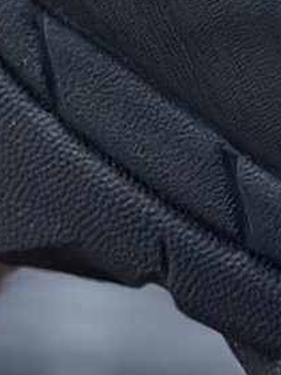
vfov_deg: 5.4
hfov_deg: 4.2
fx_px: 3799
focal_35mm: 351
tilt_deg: -56.8
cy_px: -587
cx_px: 114
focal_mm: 6.86
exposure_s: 1/797
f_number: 1.78
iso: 80
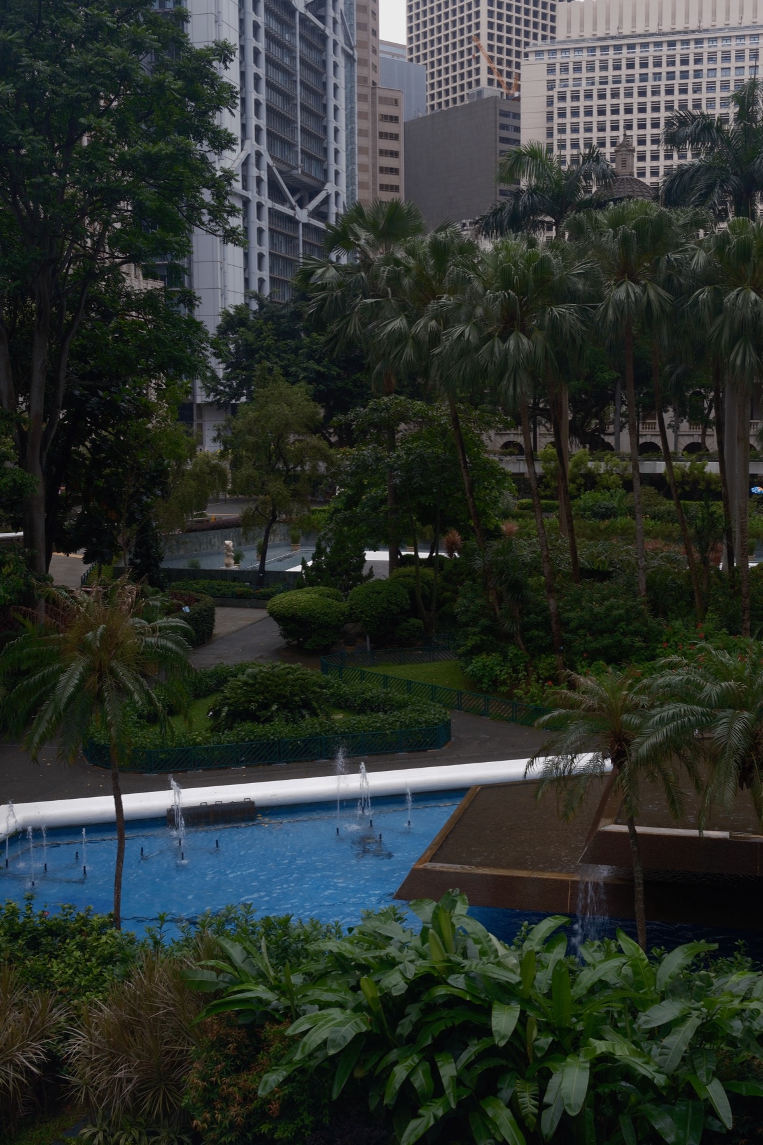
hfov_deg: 37.8
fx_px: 1113
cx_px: 382
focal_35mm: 35
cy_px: 572
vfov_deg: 54.4
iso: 100
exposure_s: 1/70
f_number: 8
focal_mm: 23
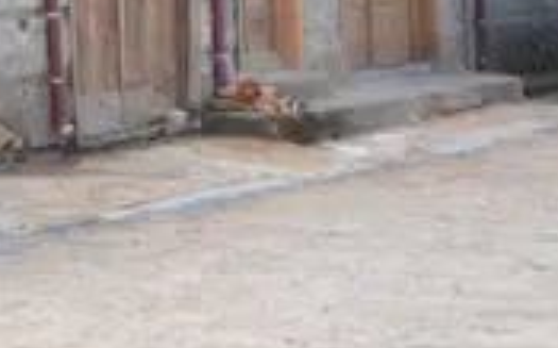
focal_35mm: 138
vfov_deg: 9.1
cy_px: -278
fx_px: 2097
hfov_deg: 12.5
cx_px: -692
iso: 200
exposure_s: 1/200
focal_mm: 18
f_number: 3.5
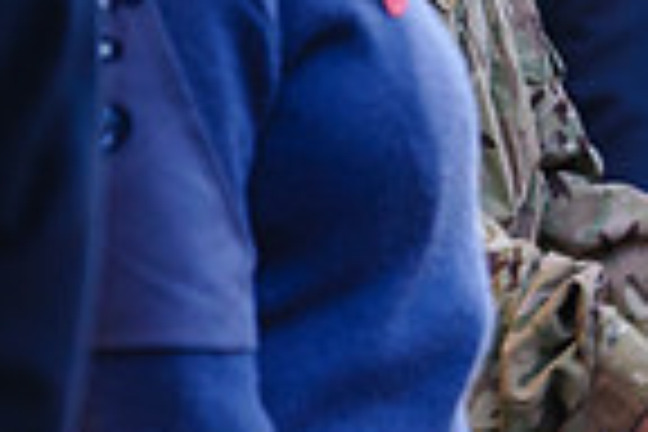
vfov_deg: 2.2
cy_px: -79
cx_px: 1459
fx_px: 11069
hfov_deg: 3.3
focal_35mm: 615
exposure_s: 1/250
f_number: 4
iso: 800
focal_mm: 135
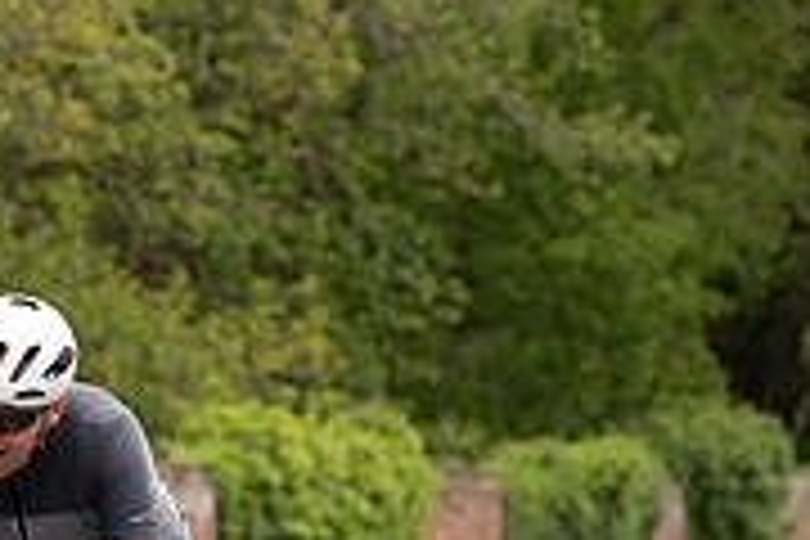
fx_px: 10844
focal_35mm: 482
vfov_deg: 2.9
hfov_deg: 4.3
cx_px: -52
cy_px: 419
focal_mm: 88
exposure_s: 1/1000
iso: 200
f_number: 3.5
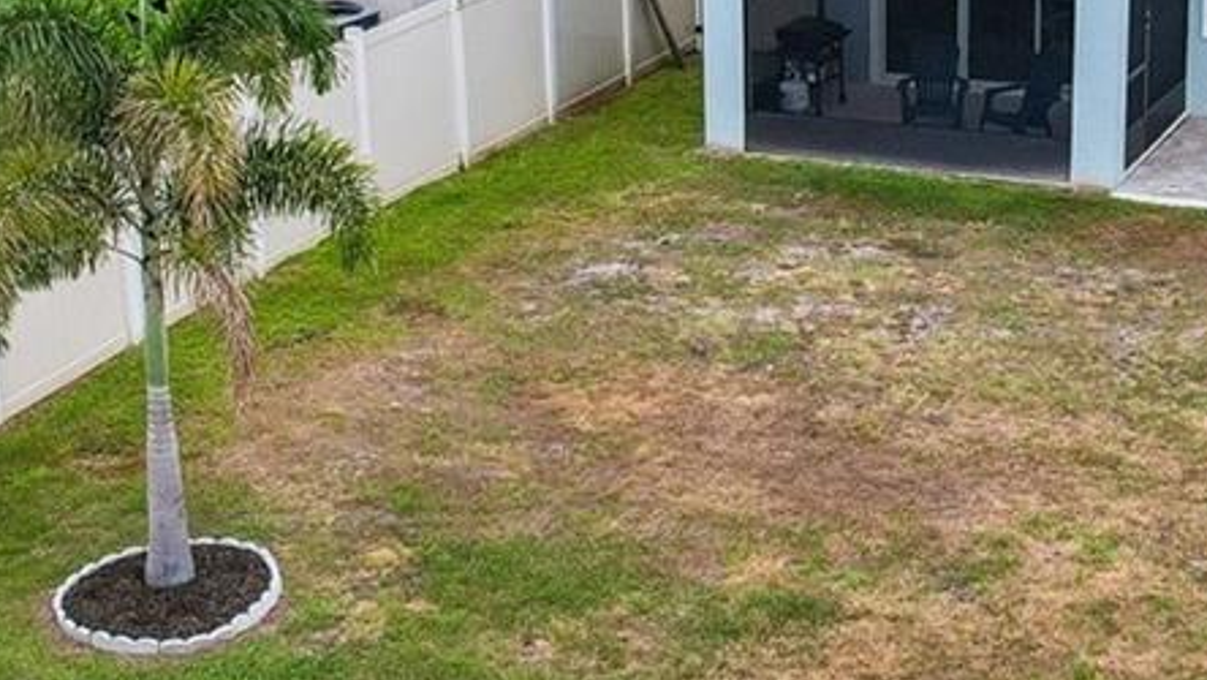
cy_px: 307
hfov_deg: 25.2
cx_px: 943
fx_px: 2657
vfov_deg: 14.6
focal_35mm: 83
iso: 100
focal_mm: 8.4
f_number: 2.8
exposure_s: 1/1000
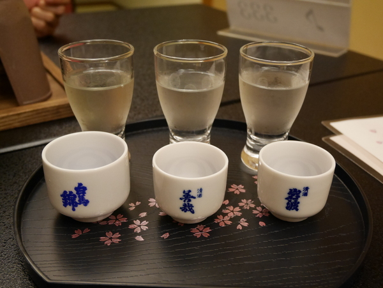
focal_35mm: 38
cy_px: 144
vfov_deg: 37.8
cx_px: 192
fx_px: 421
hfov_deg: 48.9
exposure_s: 1/60
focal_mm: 19
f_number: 4.3
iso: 2500
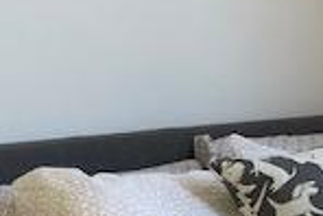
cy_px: 284
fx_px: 1132
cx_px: 454
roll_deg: +1.9
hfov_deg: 15.3
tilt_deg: -11.5
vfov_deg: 10.7
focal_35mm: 126
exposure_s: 1/30
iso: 25
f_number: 1.8
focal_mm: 3.99
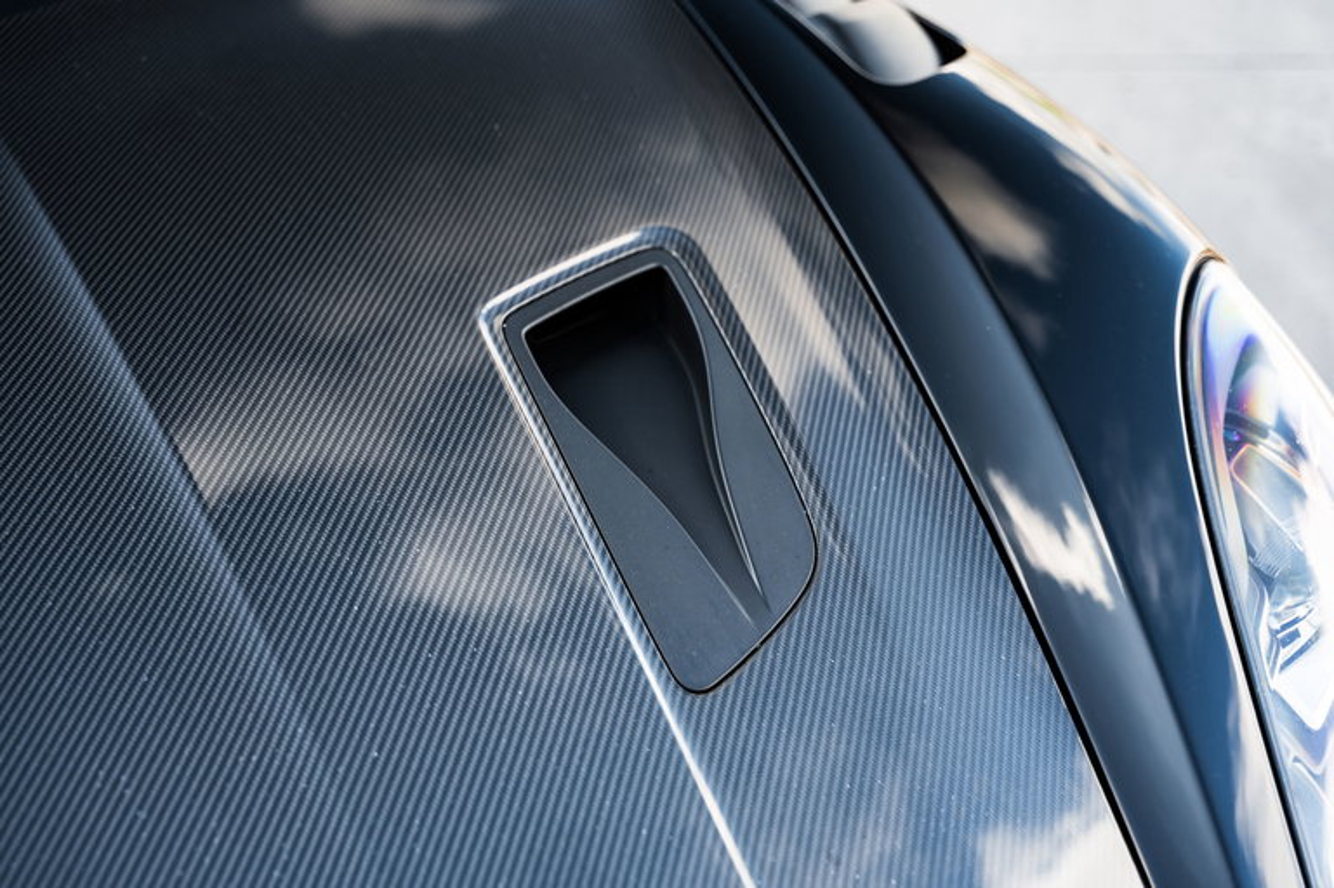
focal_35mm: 41
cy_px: 444
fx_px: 1518
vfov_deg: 32.6
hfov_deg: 47.4
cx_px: 667
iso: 250
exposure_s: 1/200
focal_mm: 41
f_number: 2.8
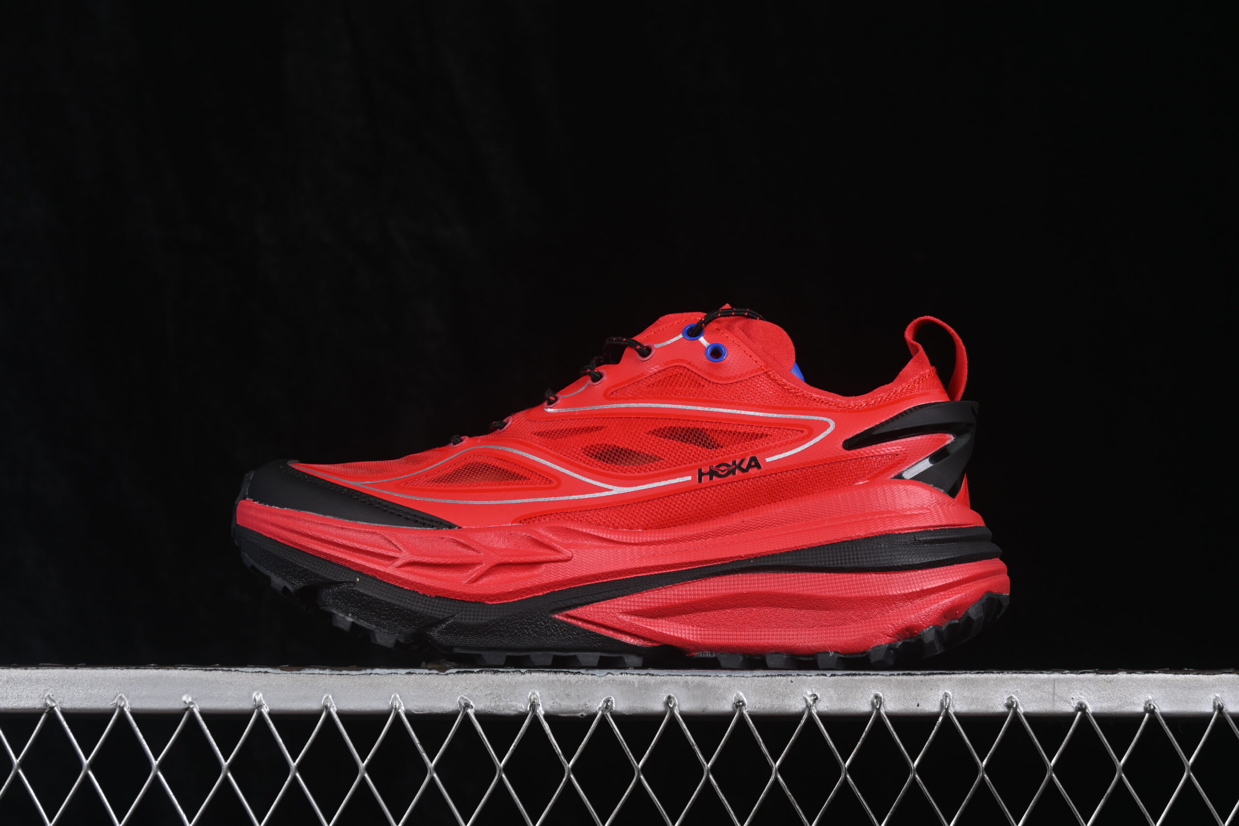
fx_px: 2581
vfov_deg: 18.2
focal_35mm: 75
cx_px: 620
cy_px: 413
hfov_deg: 27.0
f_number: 8
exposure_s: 1/80
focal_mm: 50
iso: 160
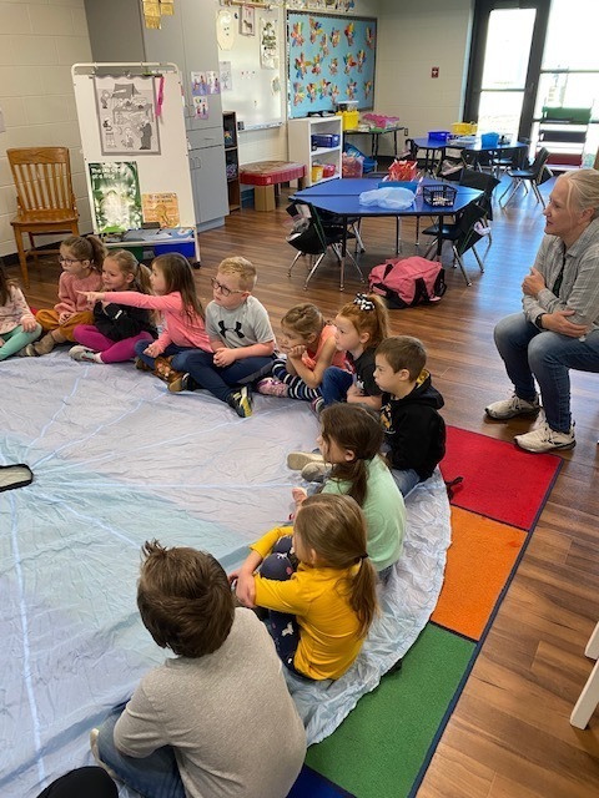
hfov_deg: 53.1
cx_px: 300
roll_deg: +1.6
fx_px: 600
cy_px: 399
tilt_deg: -27.5
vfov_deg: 67.3
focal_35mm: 26
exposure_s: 1/75
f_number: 1.8
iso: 100
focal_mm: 4.25
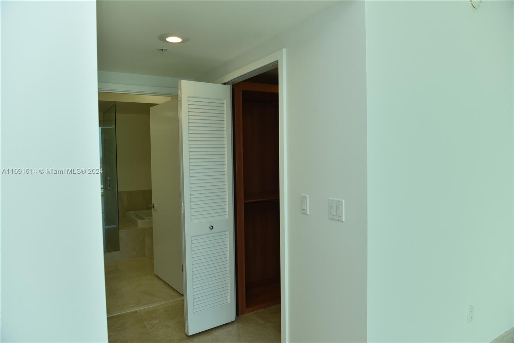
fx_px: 343
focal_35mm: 24
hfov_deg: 73.8
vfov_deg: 53.1
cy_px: 172
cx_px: 257
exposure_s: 1/125
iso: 200
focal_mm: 24
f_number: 5
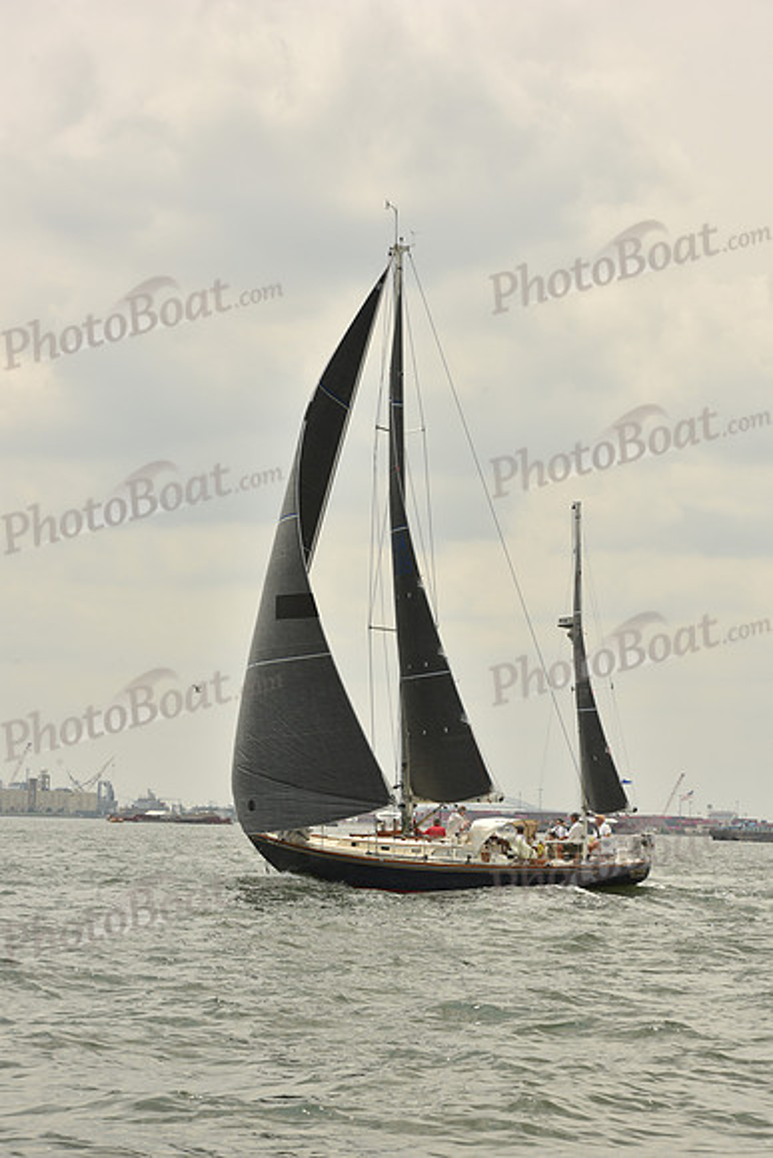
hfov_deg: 13.0
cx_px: 386
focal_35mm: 105
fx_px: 3380
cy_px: 579
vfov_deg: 19.5
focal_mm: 105
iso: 250
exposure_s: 1/640
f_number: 11
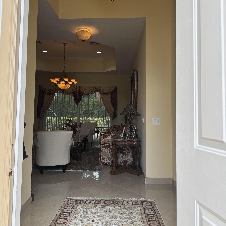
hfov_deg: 55.6
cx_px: 111
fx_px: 214
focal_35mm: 29
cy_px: 98
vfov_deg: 55.4
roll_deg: +0.4
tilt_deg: +5.5
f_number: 1.78
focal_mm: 6.76
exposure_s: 1/425
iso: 80
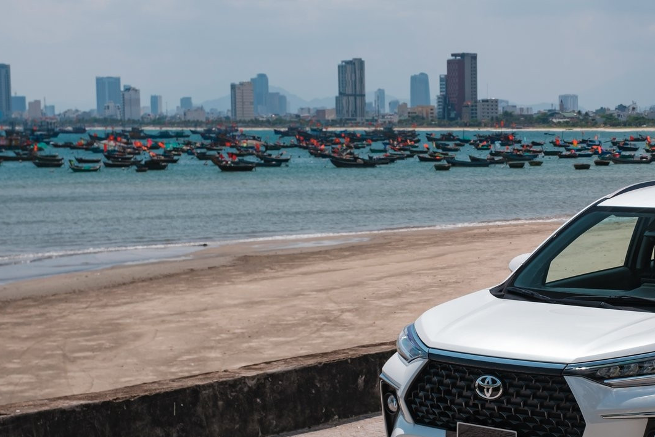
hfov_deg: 23.4
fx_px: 1546
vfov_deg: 16.1
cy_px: 277
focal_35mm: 85
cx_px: 555
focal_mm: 31.1
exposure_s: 1/200
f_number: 7.1
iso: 125
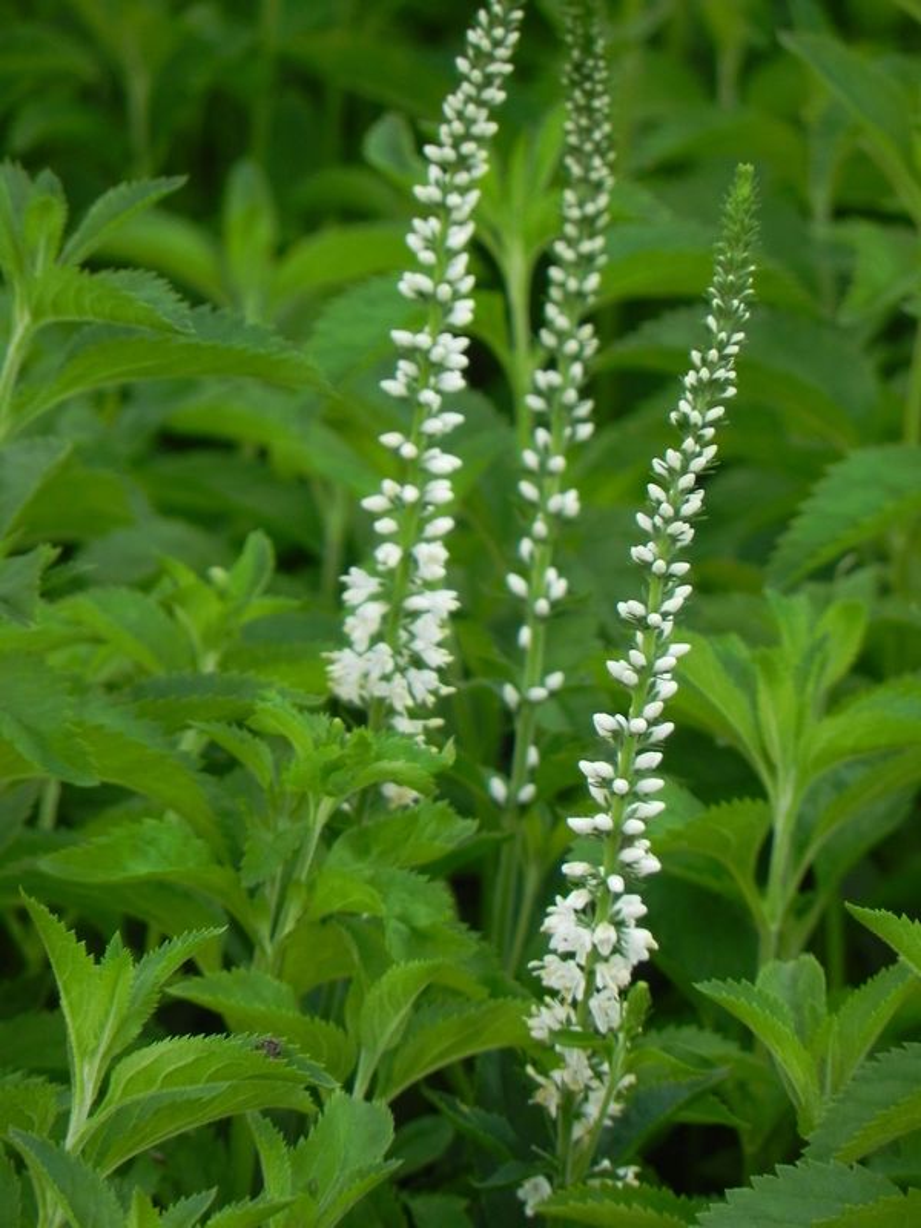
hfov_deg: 2.5
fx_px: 21462
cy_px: 614
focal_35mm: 605
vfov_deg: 3.3
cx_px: 460
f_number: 5
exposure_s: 1/100
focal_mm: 107.6
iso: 160
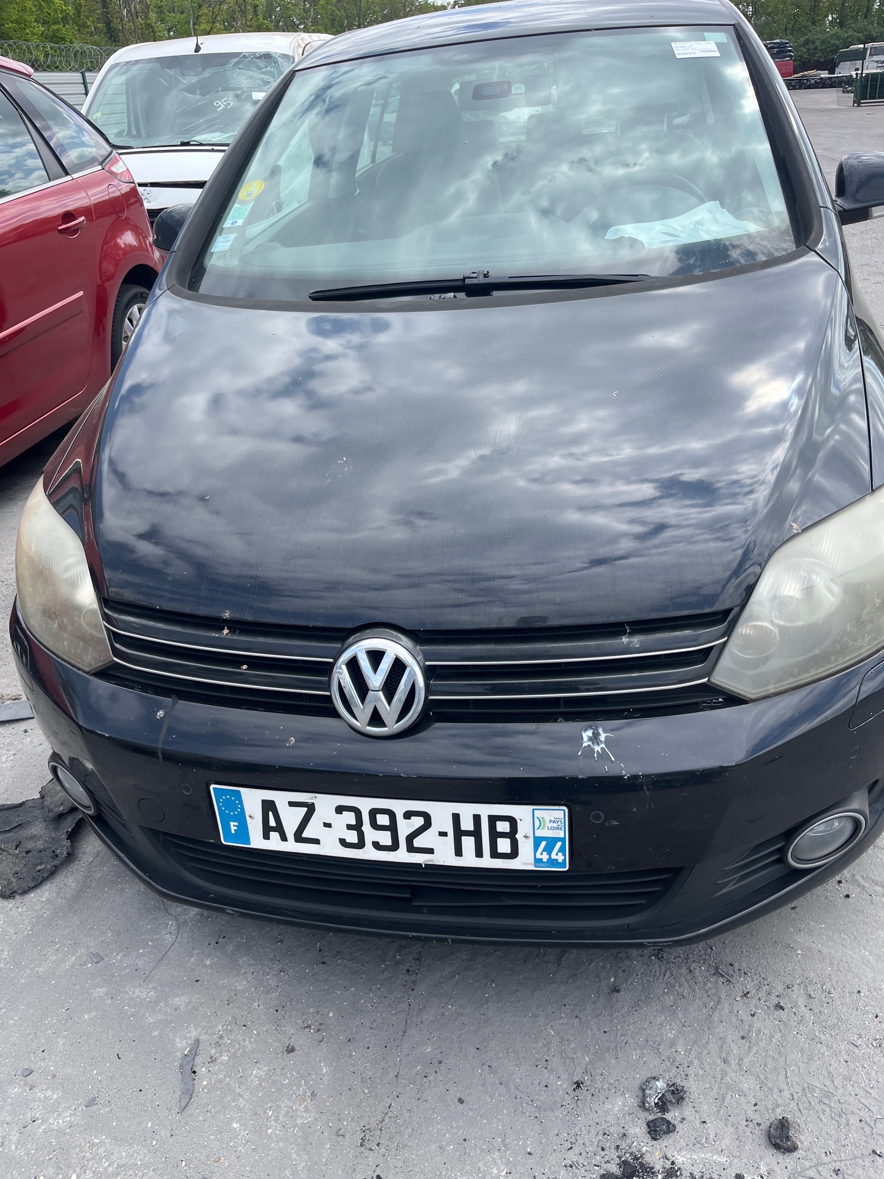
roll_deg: +4.1
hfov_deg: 53.1
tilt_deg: -29.1
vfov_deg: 67.3
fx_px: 885
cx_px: 442
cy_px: 590
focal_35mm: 26
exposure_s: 1/1339
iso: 50
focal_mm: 5.1
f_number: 1.6
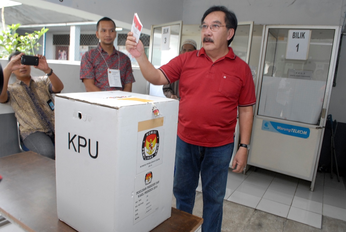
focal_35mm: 27
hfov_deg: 67.3
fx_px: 260
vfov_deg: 48.1
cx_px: 173
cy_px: 116
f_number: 6.3
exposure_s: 1/60
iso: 500
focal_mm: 18
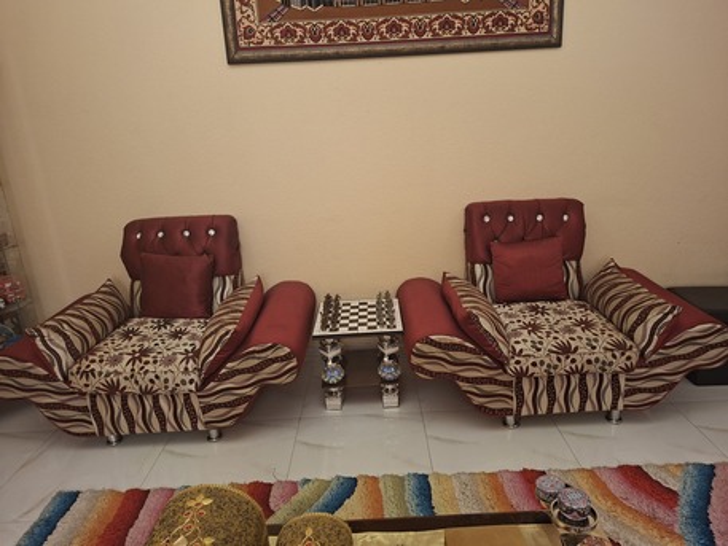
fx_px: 484
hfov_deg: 73.9
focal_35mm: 23
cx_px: 364
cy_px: 273
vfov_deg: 58.9
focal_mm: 5.54
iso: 250
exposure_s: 1/50
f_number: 1.8
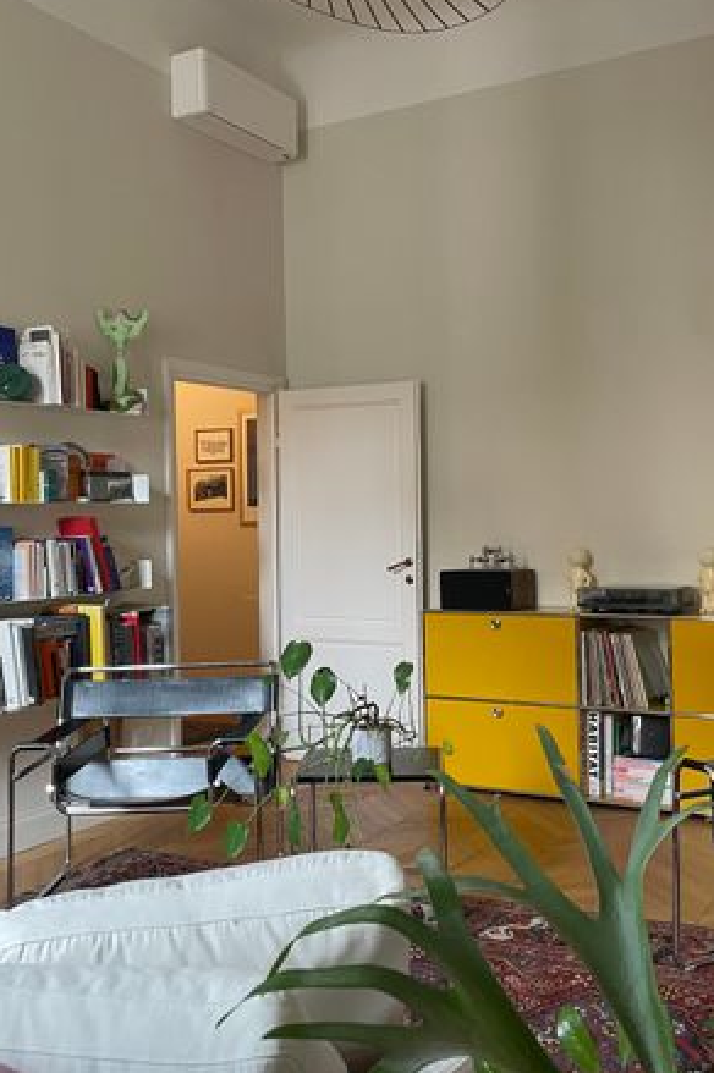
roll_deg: +1.3
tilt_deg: -0.3
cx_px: 374
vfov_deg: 51.9
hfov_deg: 35.9
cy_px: 533
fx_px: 1102
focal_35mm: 37
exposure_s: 1/61
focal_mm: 4.2
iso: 125
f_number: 1.6
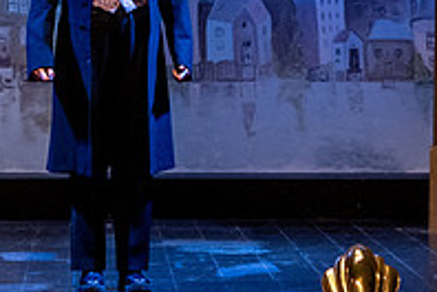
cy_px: -125
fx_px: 2670
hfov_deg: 9.3
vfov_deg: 6.2
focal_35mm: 220
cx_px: 144
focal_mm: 35
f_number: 2.2
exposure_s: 1/250
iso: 1000
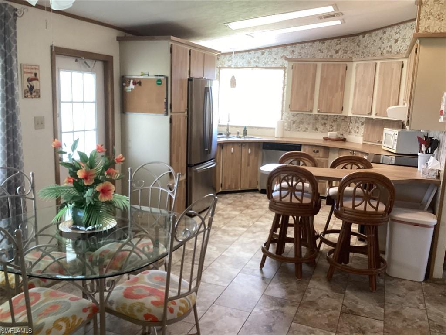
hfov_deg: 58.4
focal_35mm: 31
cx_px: 223
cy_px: 168
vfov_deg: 45.4
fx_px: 399
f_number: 2.4
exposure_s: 1/60
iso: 100
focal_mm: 3.3
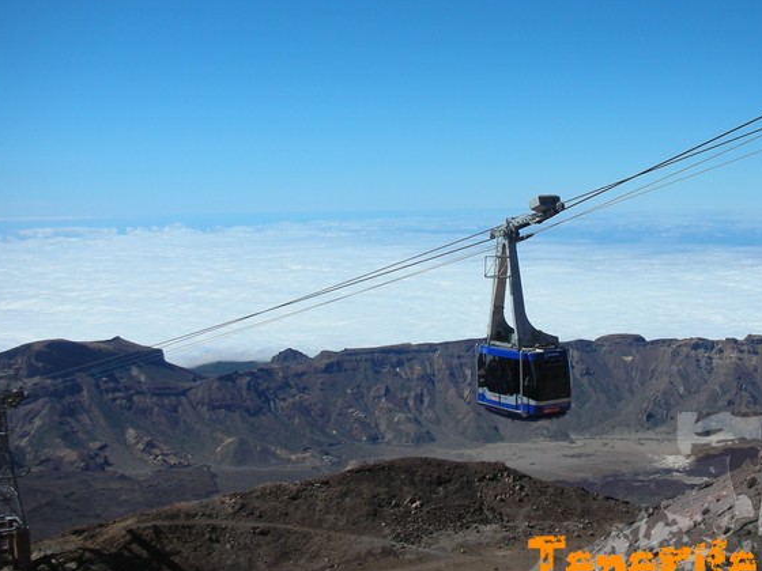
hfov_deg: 38.2
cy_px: 242
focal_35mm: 50
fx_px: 1101
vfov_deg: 29.1
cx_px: 399
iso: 50
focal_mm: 5.8
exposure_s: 1/172
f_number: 8.5
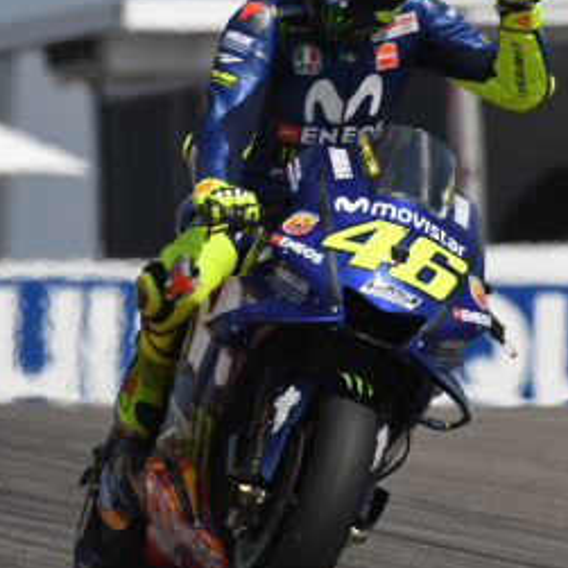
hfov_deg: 1.2
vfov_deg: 1.2
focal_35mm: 1522
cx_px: 437
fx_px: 28255
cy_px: 258
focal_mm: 500
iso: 400
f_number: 11
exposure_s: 1/1600
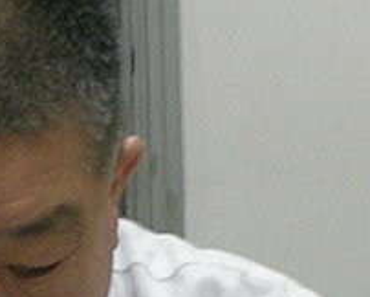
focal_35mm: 377
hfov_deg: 5.1
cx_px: 240
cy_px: 324
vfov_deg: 4.1
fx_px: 4132
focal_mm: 9.9
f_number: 3.5
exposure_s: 1/3.9
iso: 91
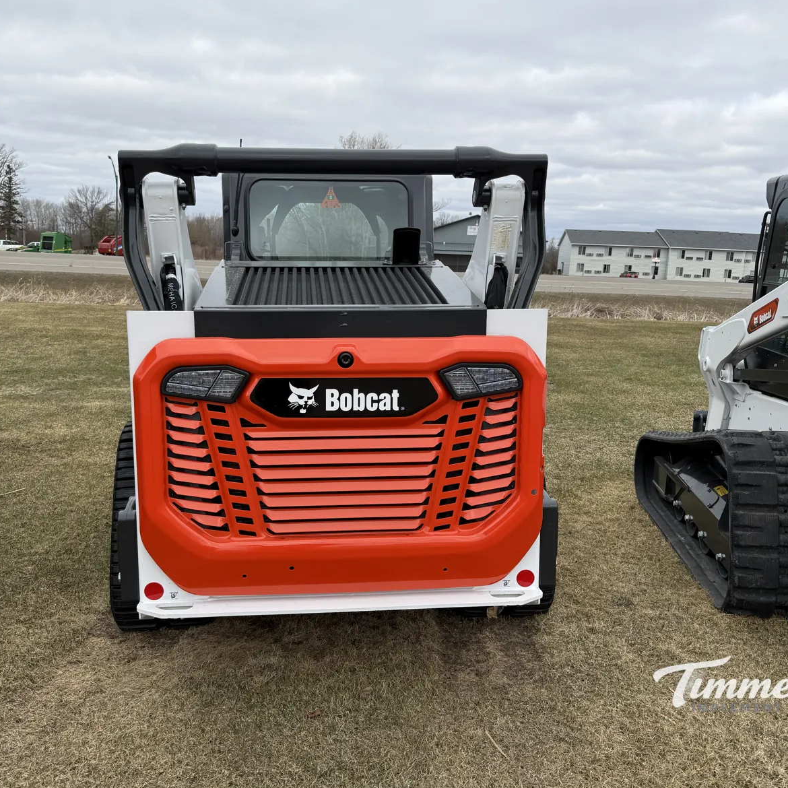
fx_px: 747
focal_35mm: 29
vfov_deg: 55.6
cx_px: 359
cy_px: 391
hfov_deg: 55.5
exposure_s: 1/2801
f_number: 1.78
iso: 80
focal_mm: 6.76
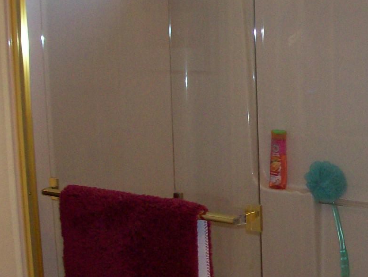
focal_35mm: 74
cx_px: 271
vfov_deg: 19.9
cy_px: 129
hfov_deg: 26.0
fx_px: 787
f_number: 2.7
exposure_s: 1/64
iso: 140
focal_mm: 6
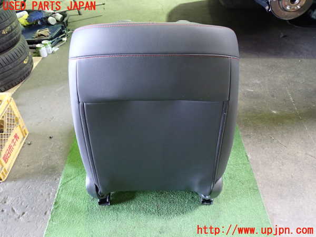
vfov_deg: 46.8
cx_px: 158
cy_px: 118
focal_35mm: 30
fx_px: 274
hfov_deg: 60.0
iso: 800
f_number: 2.3
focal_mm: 5.4
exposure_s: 1/25
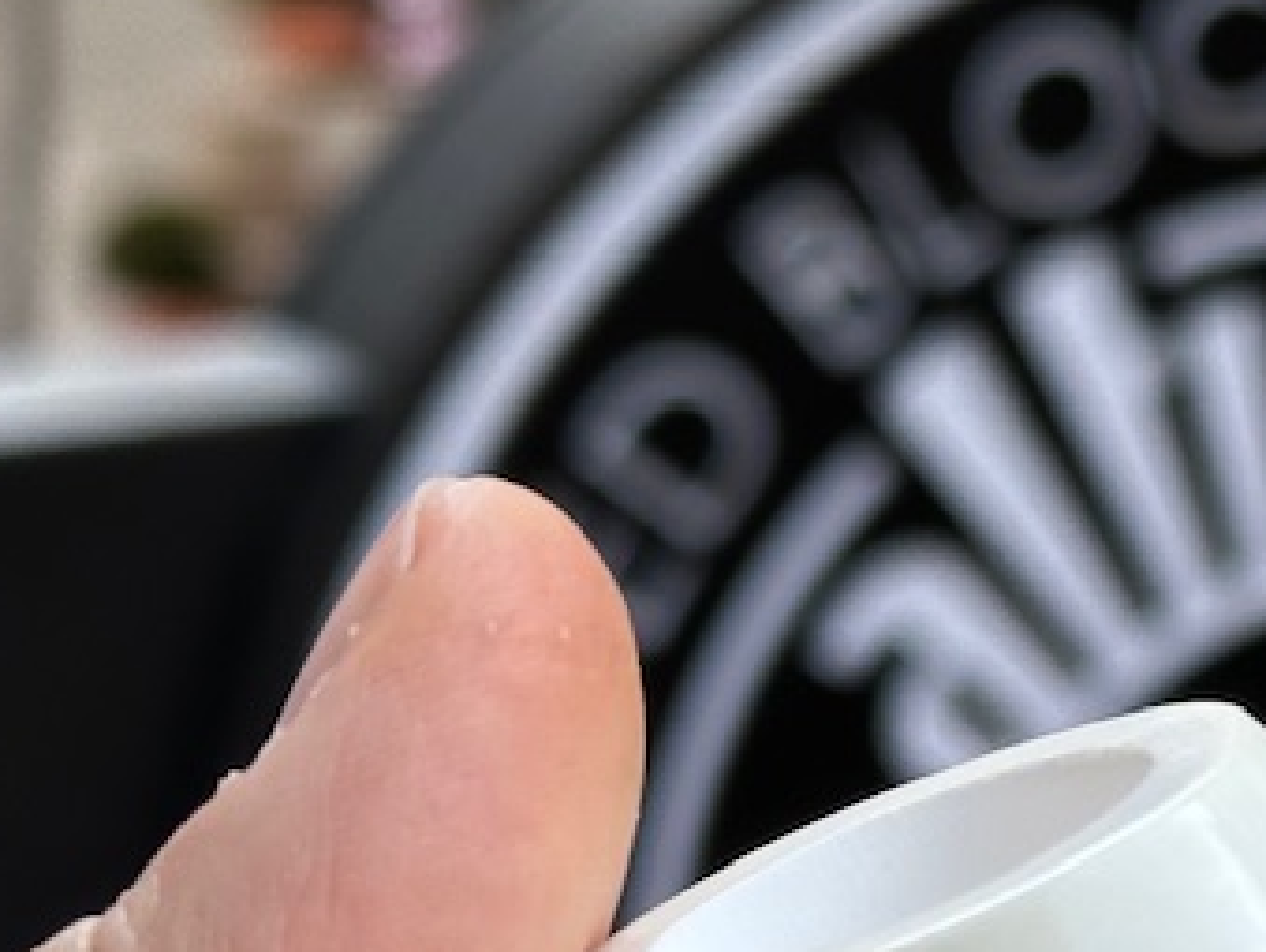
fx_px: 6627
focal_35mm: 181
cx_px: 1920
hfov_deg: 10.5
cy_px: 847
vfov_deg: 8.2
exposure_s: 1/417
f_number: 1.78
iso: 64
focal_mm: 6.86
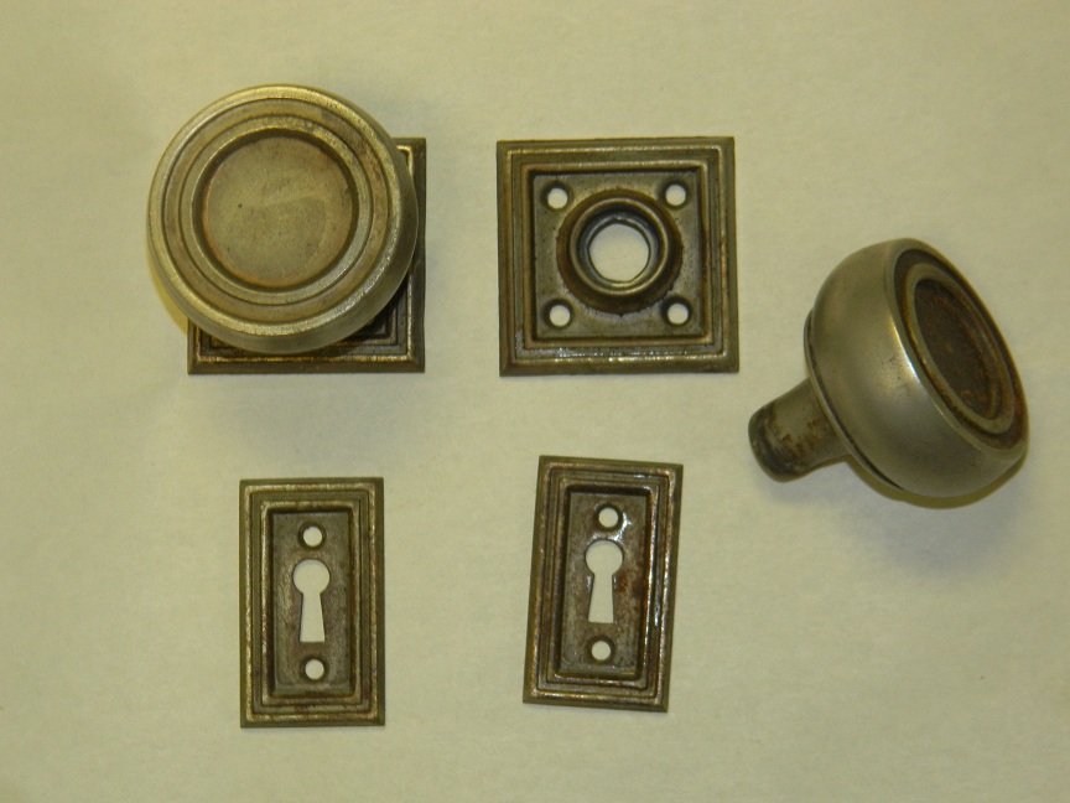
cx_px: 535
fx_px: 3184
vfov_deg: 14.4
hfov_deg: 19.1
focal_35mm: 103
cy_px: 402
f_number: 4.5
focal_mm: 18.6
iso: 200
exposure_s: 1/30
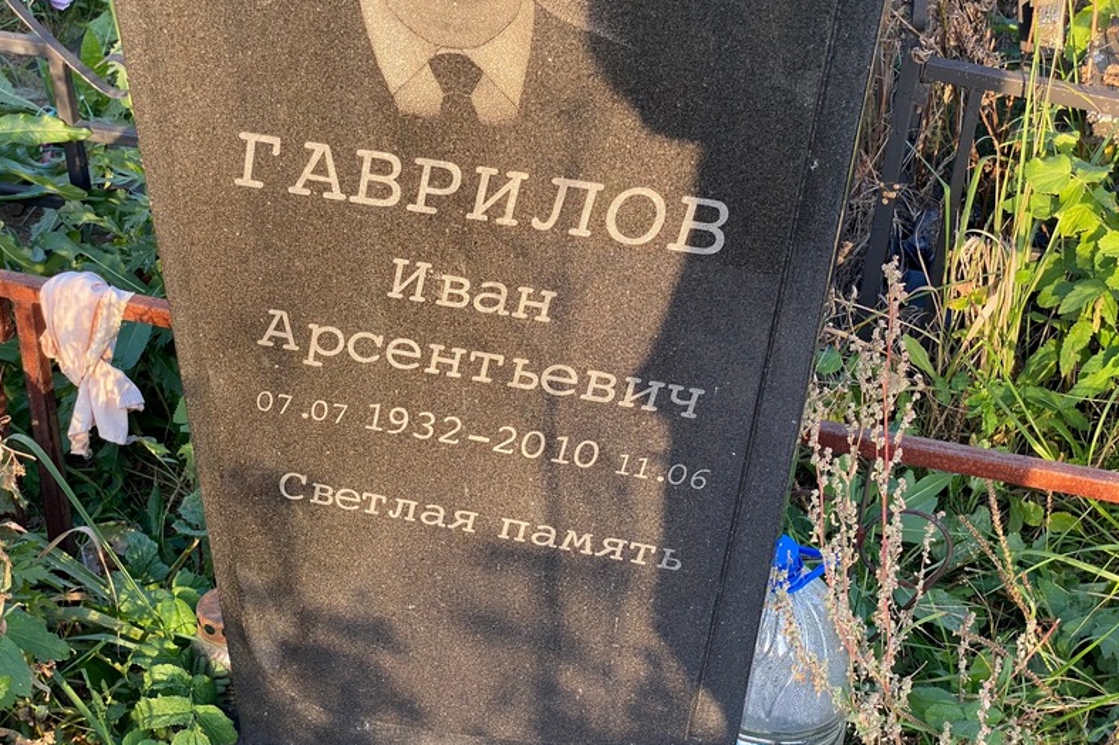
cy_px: 380
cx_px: 552
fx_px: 1709
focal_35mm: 55
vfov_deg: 24.6
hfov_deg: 36.3
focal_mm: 6
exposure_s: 1/122
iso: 25
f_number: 2
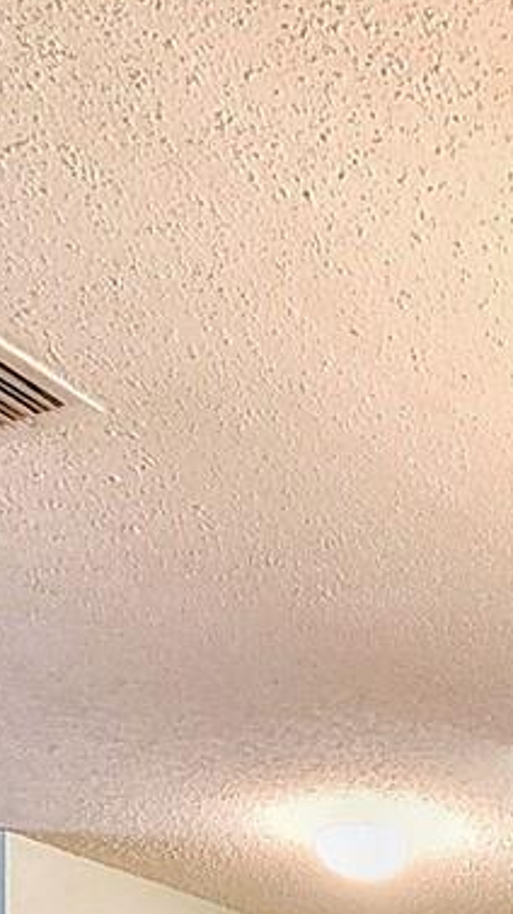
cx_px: 840
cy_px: 1381
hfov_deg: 17.3
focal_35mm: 60
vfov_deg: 25.7
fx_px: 1454
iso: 400
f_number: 2.2
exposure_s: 1/60
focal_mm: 2.2
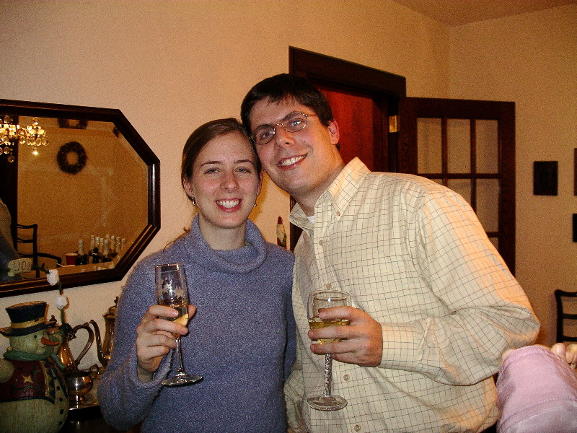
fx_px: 617
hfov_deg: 50.1
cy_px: 216
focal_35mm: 37
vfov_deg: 38.7
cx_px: 288
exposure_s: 1/40
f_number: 2.8
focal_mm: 7.8
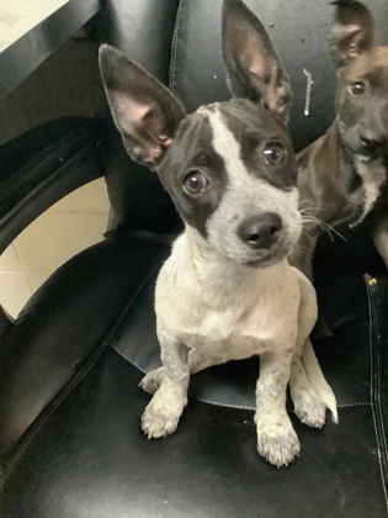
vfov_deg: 58.4
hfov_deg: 45.4
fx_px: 463
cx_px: 194
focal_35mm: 31
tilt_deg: -40.1
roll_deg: +5.0
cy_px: 259
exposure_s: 1/30
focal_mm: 3.3
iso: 640
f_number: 2.4
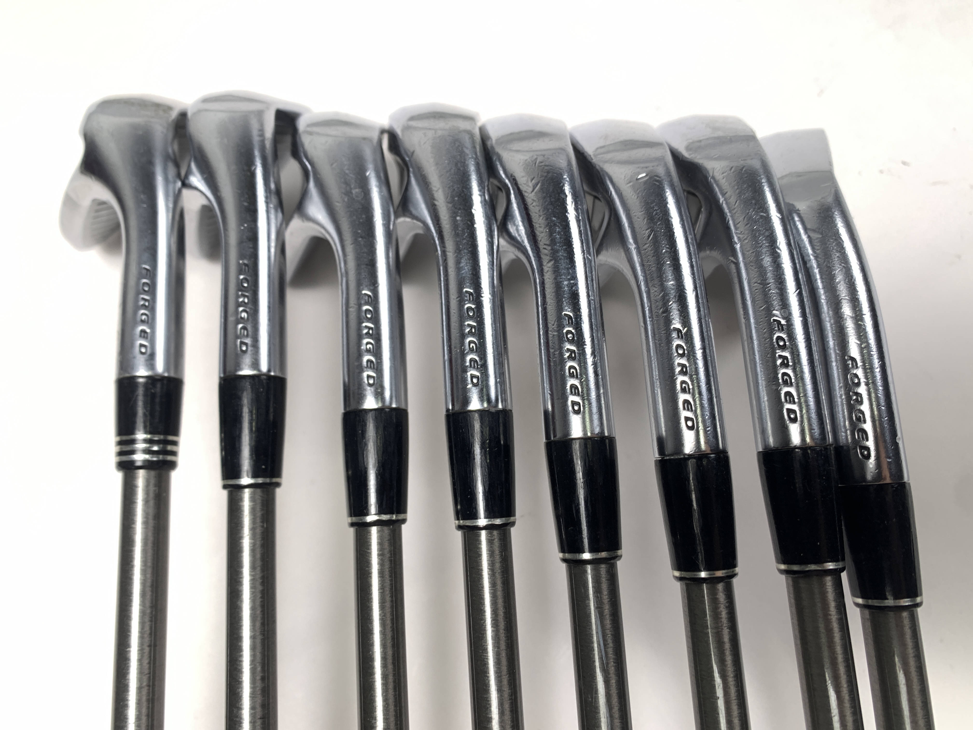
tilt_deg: -72.2
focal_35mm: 26
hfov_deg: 67.3
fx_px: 731
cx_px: 486
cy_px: 365
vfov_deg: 53.1
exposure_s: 1/120
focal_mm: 4.25
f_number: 1.8
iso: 32
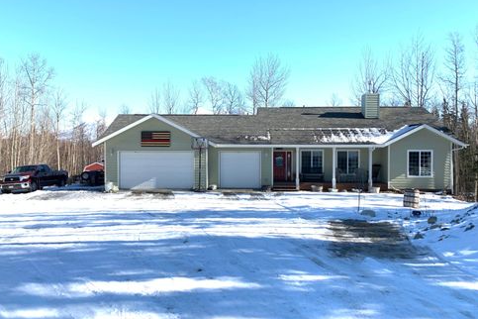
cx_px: 232
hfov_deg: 65.5
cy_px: 157
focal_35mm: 28
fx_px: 372
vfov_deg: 46.4
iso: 25
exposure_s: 1/1427
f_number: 1.8
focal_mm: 4.25
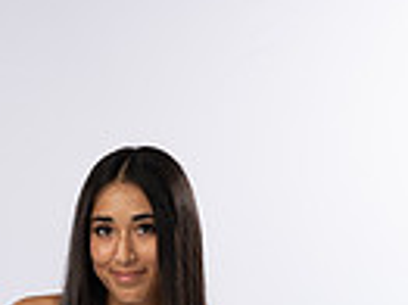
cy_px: 678
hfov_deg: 13.0
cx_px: 118
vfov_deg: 9.0
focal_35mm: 152
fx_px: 1790
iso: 160
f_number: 6.3
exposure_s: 1/250
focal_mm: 46
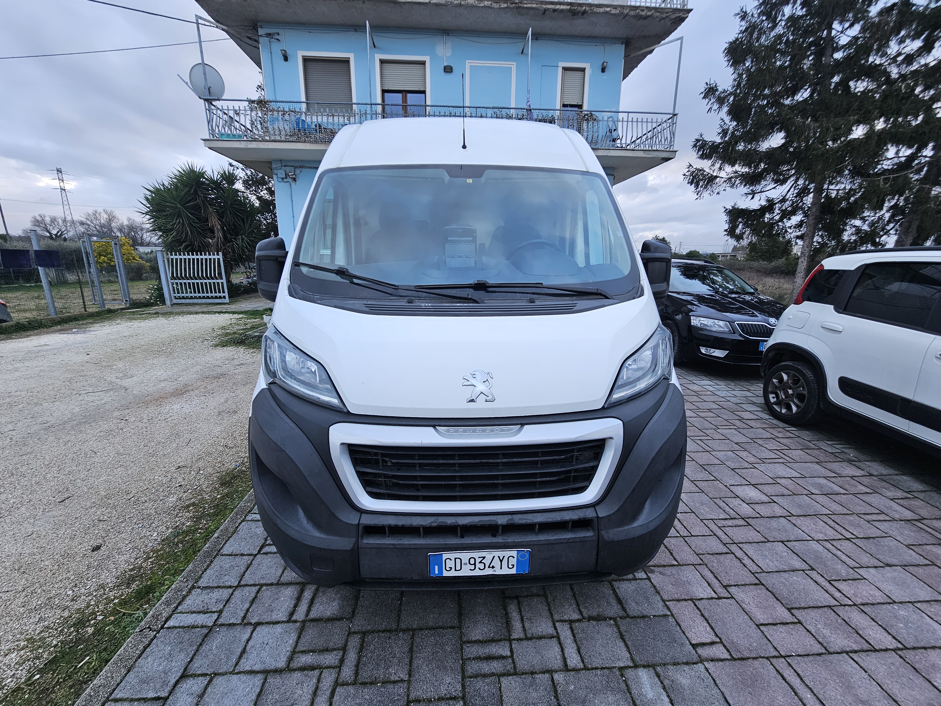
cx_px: 470
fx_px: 353
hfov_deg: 106.2
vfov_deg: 89.9
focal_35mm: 13
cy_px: 353
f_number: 2.2
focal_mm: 2.2
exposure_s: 1/100
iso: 80
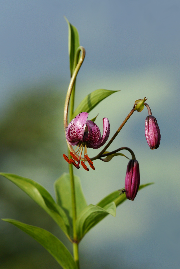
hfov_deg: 5.1
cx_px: 90
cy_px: 134
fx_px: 2025
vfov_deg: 7.6
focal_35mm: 270
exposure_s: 1/800
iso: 160
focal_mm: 180
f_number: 6.3
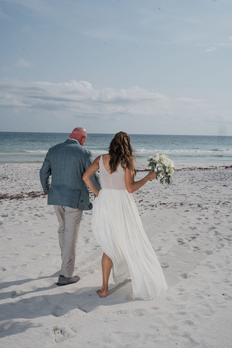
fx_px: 484
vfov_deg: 39.6
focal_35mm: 50
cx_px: 116
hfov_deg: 27.0
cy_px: 174
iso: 64
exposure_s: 1/200
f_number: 16
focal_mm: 50
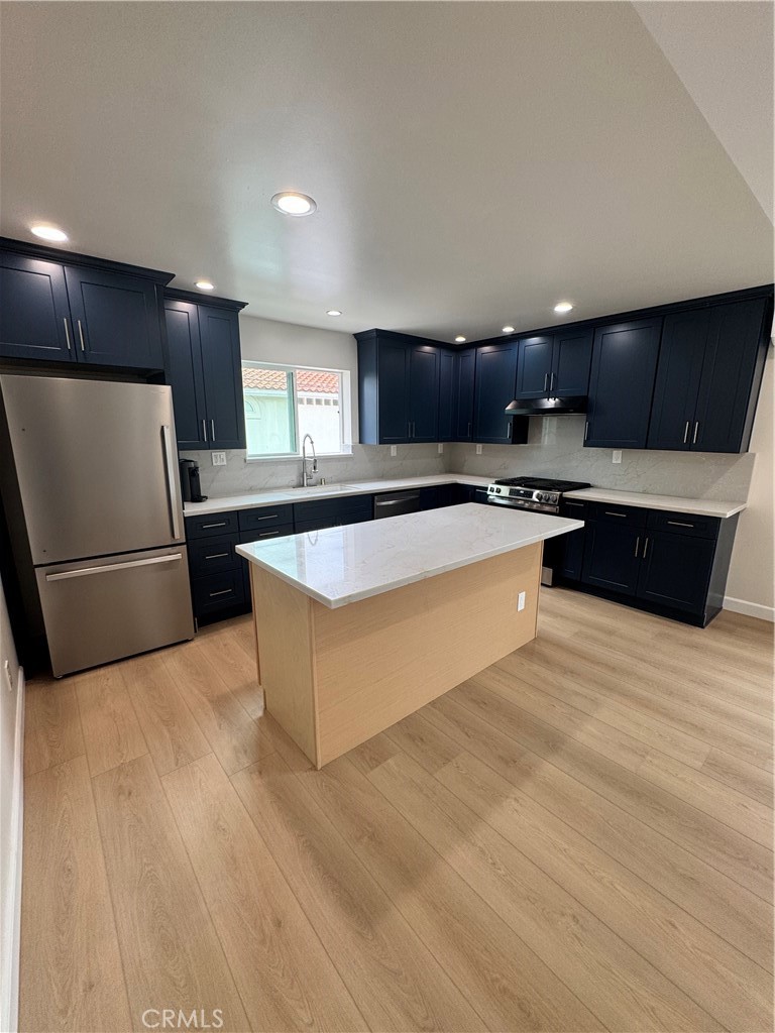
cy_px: 516
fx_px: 418
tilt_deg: -11.2
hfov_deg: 85.7
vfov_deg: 102.1
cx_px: 388
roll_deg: +0.4
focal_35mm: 14
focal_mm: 2.22
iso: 100
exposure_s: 1/120
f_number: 2.2
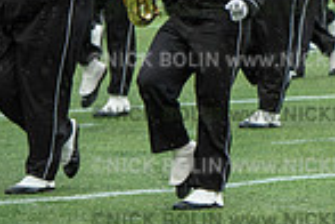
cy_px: -46
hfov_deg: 4.2
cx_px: 622
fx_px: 4476
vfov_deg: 2.9
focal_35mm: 481
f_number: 4
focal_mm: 122
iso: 400
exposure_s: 1/500
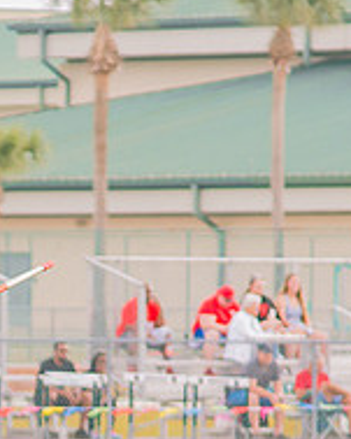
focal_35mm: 732
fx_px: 9513
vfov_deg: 2.6
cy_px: 437
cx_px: -43
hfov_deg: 2.1
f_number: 4
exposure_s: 1/200
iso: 200
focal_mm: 120
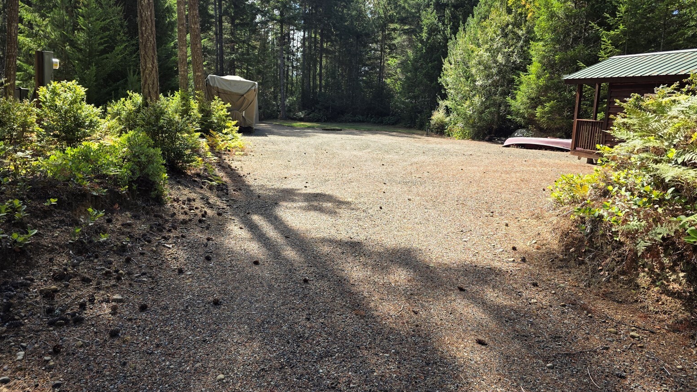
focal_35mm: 26
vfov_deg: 44.3
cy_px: 175
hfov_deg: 71.9
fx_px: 480
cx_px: 352
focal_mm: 6.3
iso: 80
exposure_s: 1/1756
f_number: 1.7
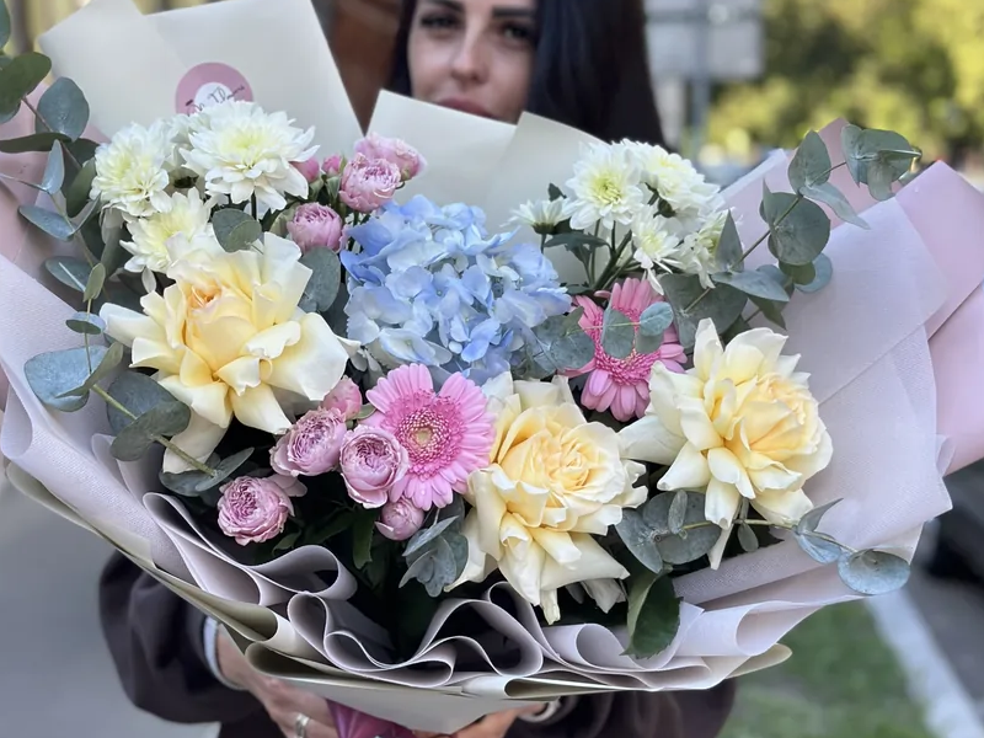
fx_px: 2047
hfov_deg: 27.0
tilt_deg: -7.5
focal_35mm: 72
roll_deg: +2.1
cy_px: 445
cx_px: 502
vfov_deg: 20.4
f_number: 1.78
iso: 80
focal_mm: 6.86
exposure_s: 1/484
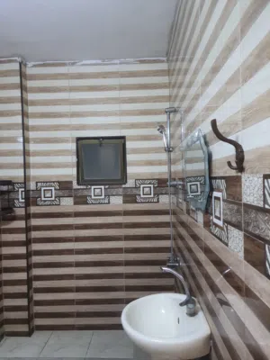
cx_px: 135
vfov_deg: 71.6
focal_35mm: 24
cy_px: 180
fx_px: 250
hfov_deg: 56.8
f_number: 1.8
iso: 640
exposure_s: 1/50
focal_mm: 5.23
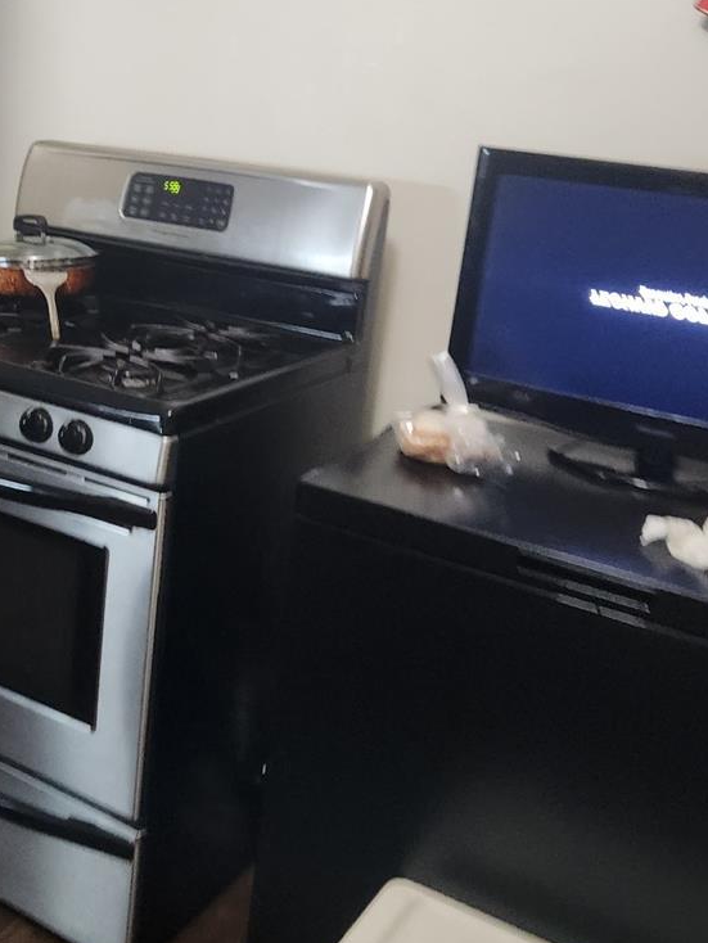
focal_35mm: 47
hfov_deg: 29.3
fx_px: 1281
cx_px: 37
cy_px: 317
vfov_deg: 40.0
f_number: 1.8
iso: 640
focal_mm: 5.4
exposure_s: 1/40
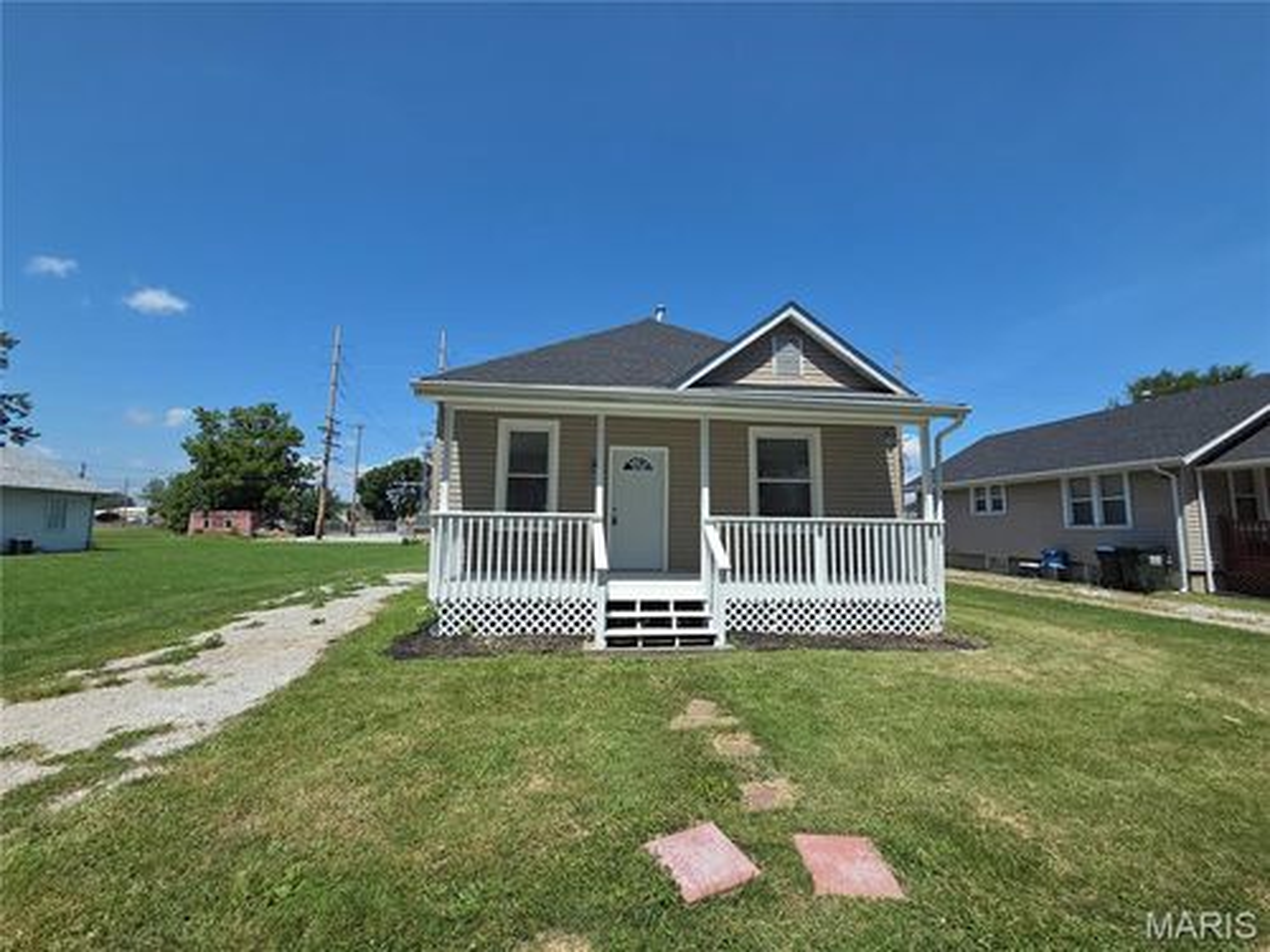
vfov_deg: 89.9
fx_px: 477
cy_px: 476
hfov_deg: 106.2
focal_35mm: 13
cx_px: 635
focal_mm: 2.2
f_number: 2.2
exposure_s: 1/2558
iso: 50
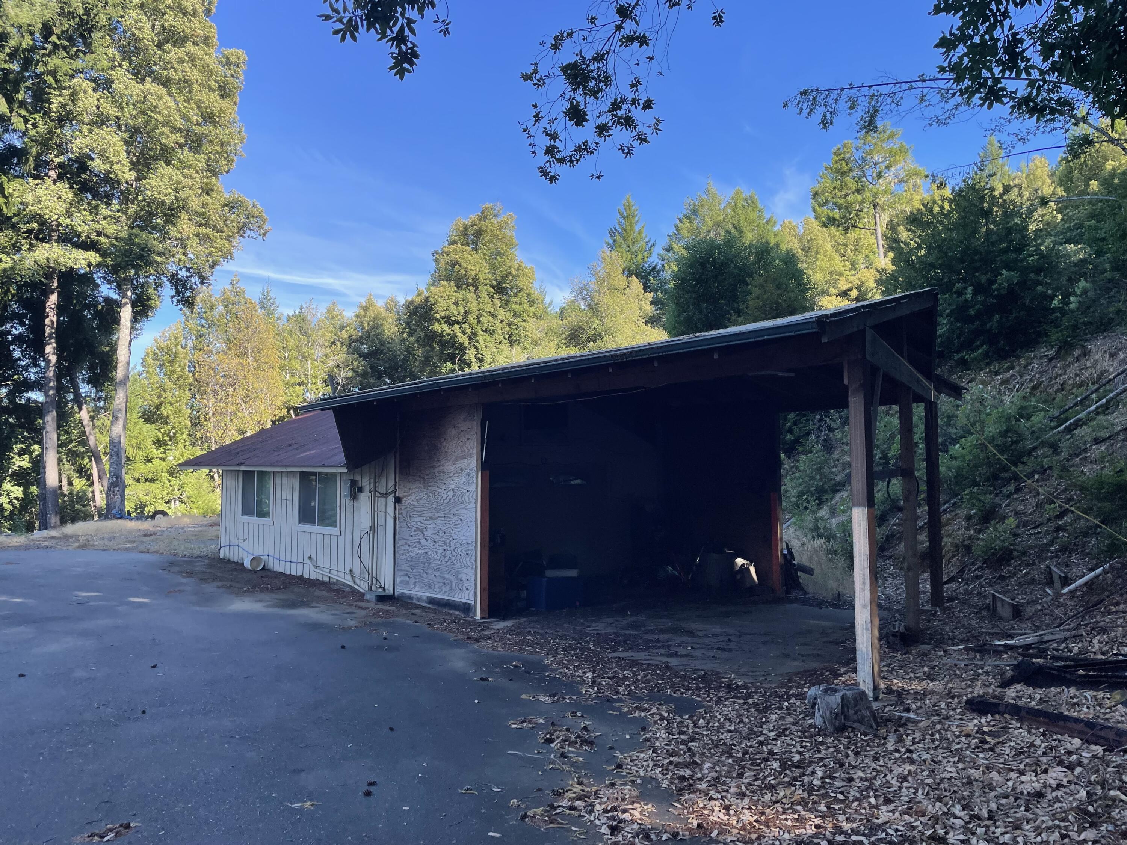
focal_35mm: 26
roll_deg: +0.4
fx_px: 846
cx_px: 564
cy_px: 422
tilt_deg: +4.6
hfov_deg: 67.3
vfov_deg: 53.1
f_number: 1.6
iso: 32
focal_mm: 4.2
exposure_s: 1/769
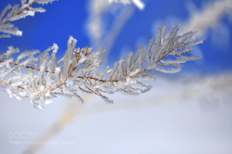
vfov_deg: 1.8
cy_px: 77
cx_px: 116
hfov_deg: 2.8
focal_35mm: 750
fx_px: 4828
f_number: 8
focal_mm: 500
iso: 400
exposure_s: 1/2000
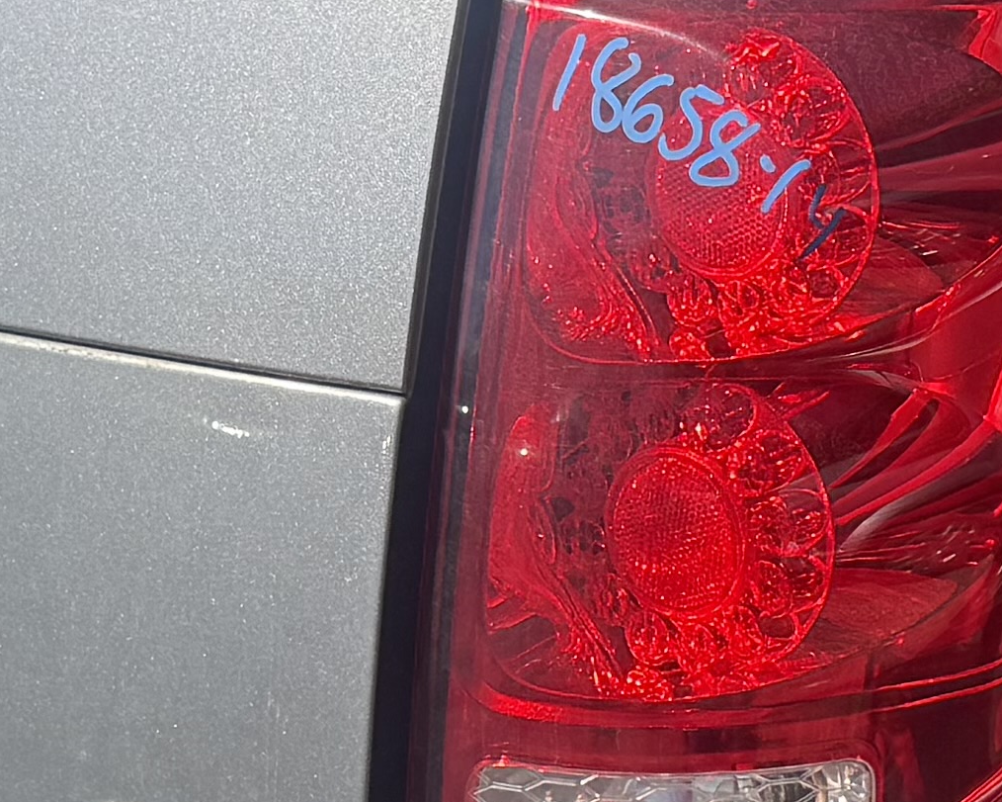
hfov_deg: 14.5
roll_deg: +0.6
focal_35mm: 132
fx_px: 3914
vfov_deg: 11.7
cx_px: 817
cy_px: 435
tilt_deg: -14.8
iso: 100
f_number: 1.78
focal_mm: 6.76
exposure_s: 1/4975
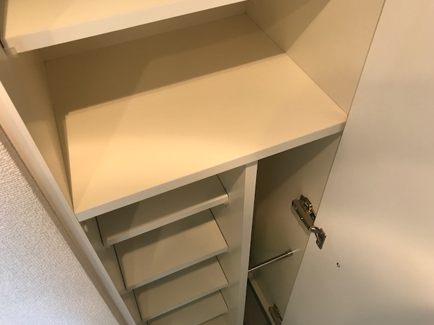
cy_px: 160
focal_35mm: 29
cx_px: 213
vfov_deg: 48.2
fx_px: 363
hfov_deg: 61.7
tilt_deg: -47.5
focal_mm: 3.99
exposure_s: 1/33
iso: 40
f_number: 1.8
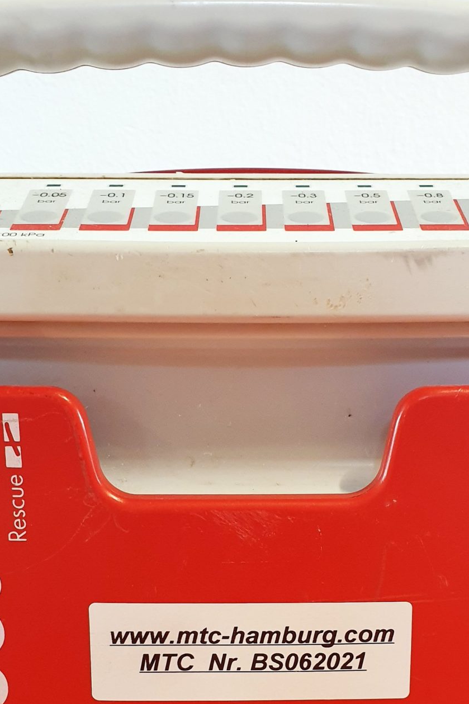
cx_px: 276
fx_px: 1075
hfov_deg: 24.6
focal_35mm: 55
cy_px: 553
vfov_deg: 35.2
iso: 250
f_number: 2.4
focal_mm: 4.3
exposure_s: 1/50
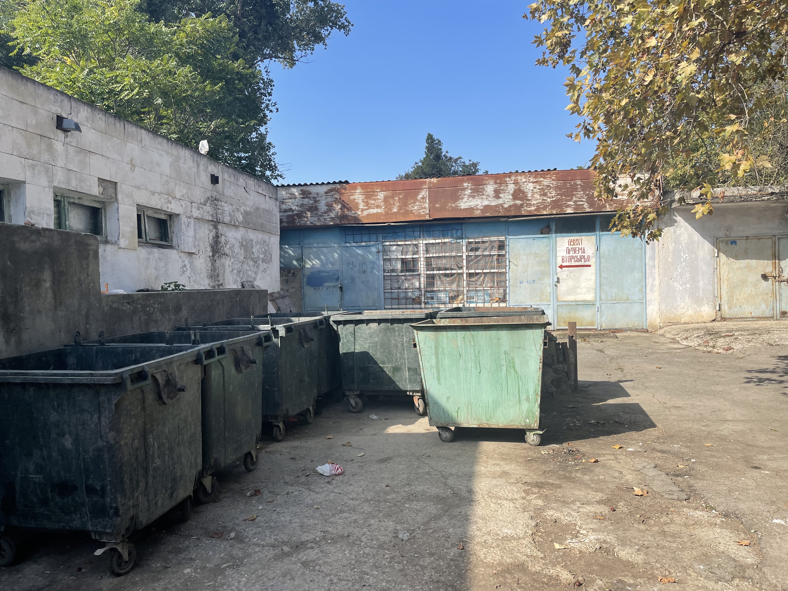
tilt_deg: -4.1
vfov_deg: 53.1
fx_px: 592
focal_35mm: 26
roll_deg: +3.6
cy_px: 296
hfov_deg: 67.3
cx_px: 394
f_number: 1.6
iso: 32
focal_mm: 5.1
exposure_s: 1/2336
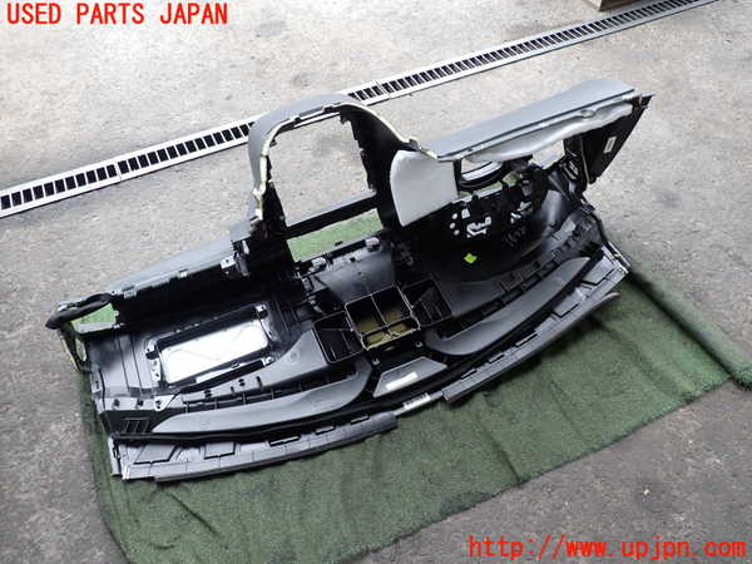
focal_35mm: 25
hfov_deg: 69.4
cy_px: 282
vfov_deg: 54.9
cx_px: 376
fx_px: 543
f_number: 2.8
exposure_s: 1/125
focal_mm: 4.5
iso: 100
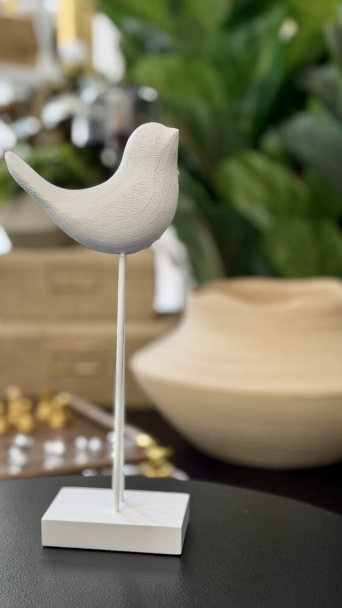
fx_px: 855
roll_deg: +0.0
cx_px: 121
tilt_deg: -6.1
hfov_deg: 22.6
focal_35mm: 53
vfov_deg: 39.2
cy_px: 301
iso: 160
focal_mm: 6.76
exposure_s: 1/128
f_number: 1.78
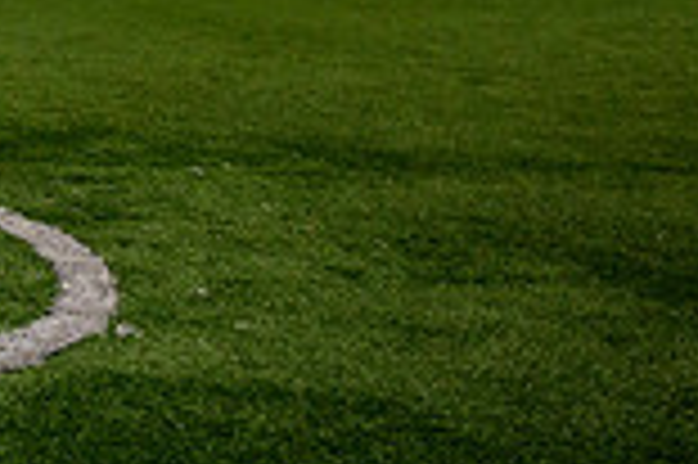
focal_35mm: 106
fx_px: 2053
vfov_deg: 12.5
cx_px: -528
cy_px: -145
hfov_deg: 16.4
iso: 2000
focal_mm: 24.5
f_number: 5.6
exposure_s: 1/125
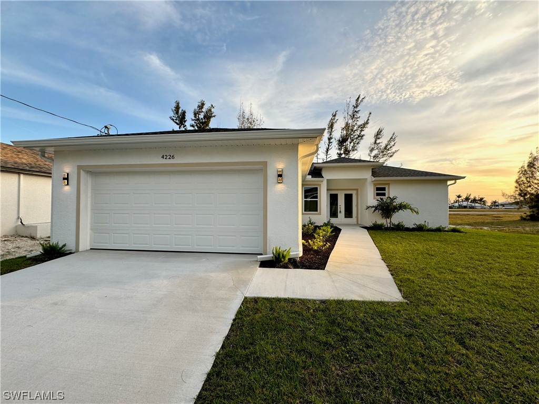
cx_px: 270
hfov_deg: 102.1
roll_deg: -1.4
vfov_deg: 85.7
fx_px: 218
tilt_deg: +1.0
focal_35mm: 14
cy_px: 202
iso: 40
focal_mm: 2.22
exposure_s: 1/351
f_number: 2.2
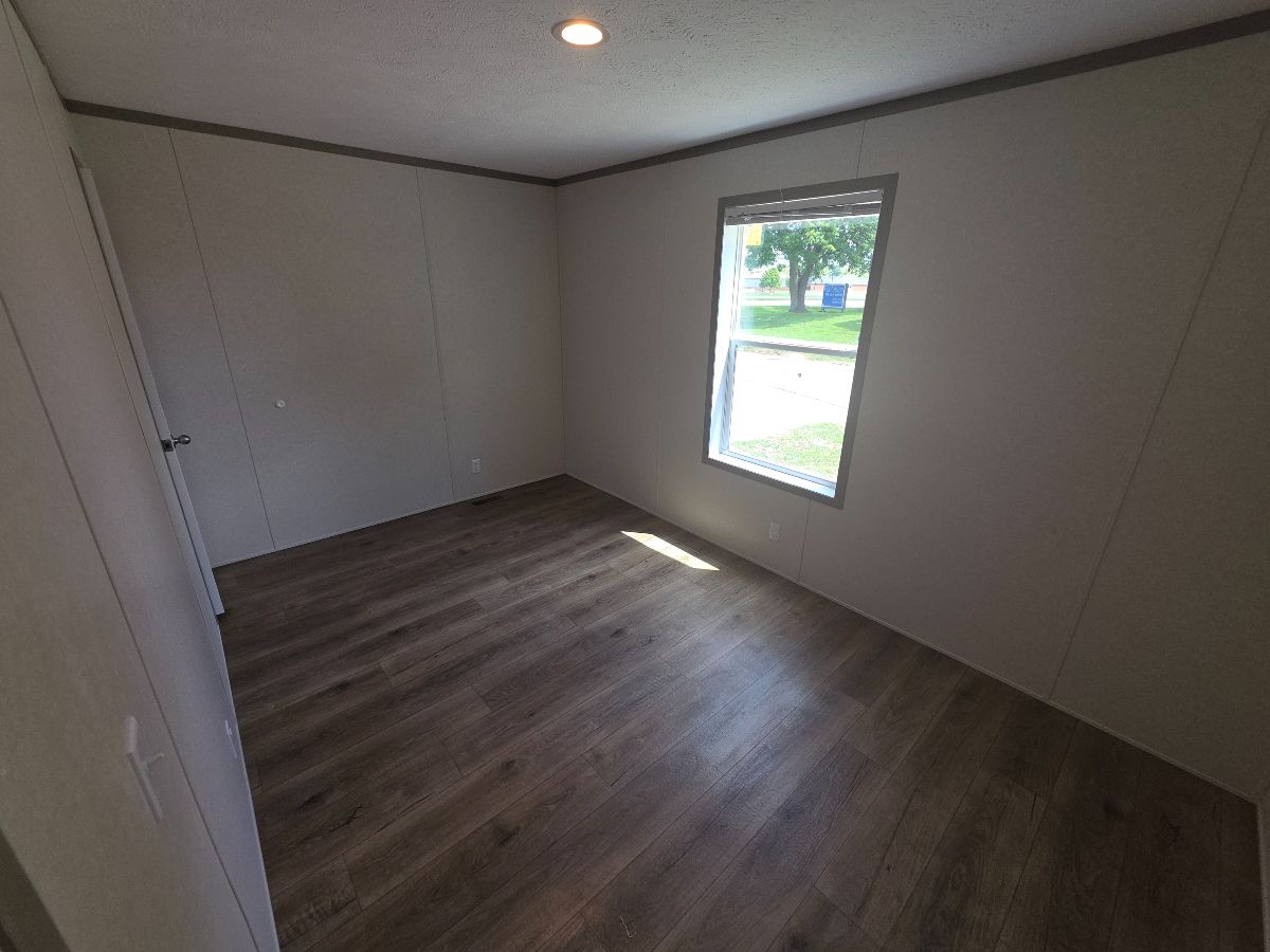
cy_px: 476
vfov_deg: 89.9
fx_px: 477
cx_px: 635
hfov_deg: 106.2
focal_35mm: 13
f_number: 1.9
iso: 32
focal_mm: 2.2
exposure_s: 1/120
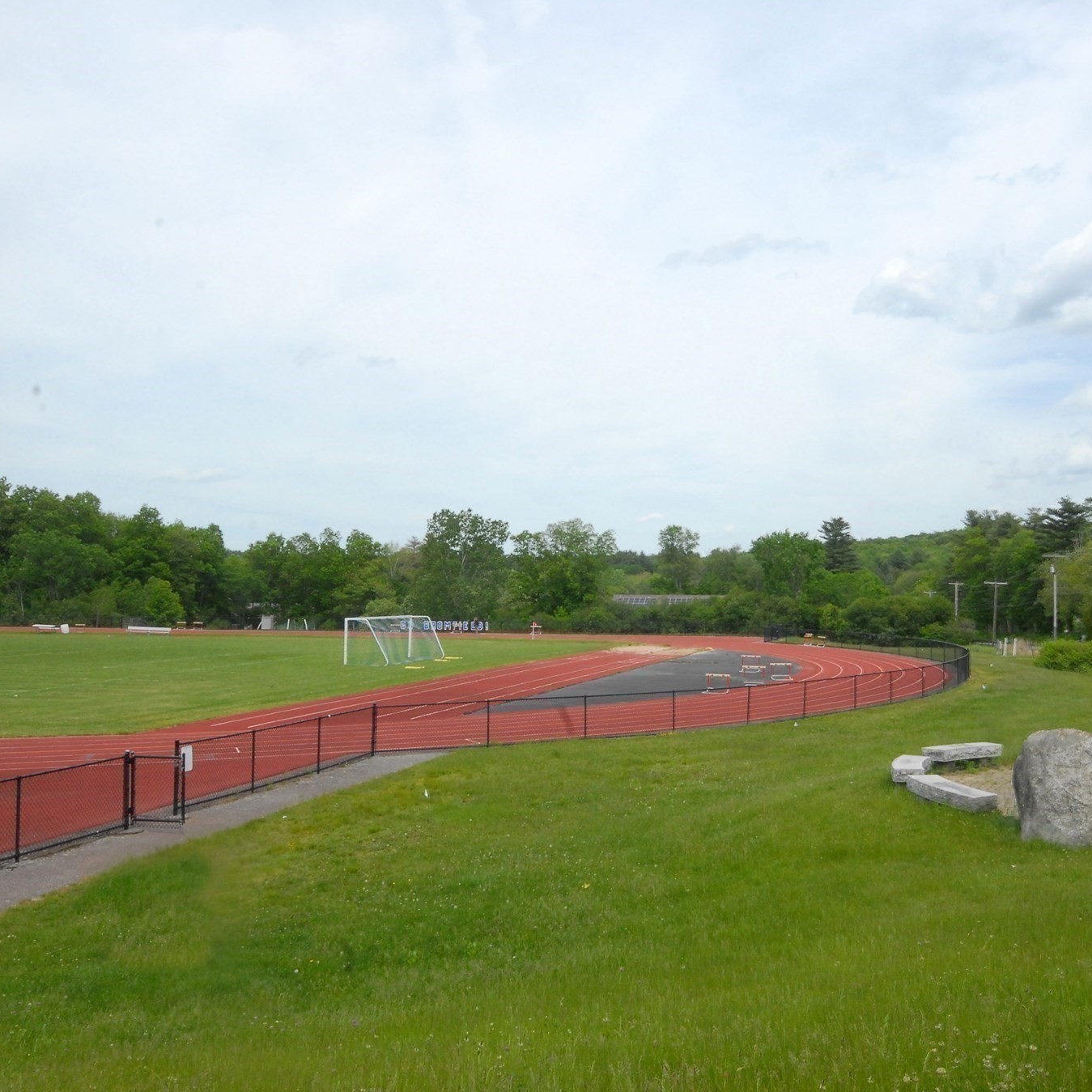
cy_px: 548
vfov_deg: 52.5
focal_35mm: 31
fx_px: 1106
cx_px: 680
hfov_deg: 52.0
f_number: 20
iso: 500
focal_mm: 16
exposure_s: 1/125
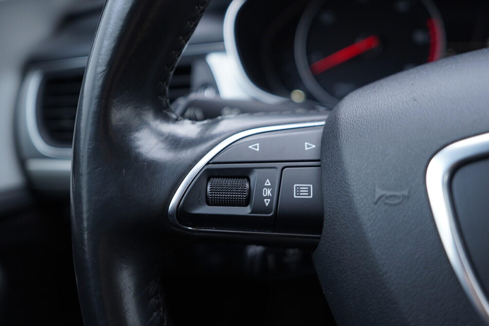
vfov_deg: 36.9
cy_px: 163
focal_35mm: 36
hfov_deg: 53.1
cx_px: 244
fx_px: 489
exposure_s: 1/40
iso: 250
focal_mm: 24
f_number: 2.8
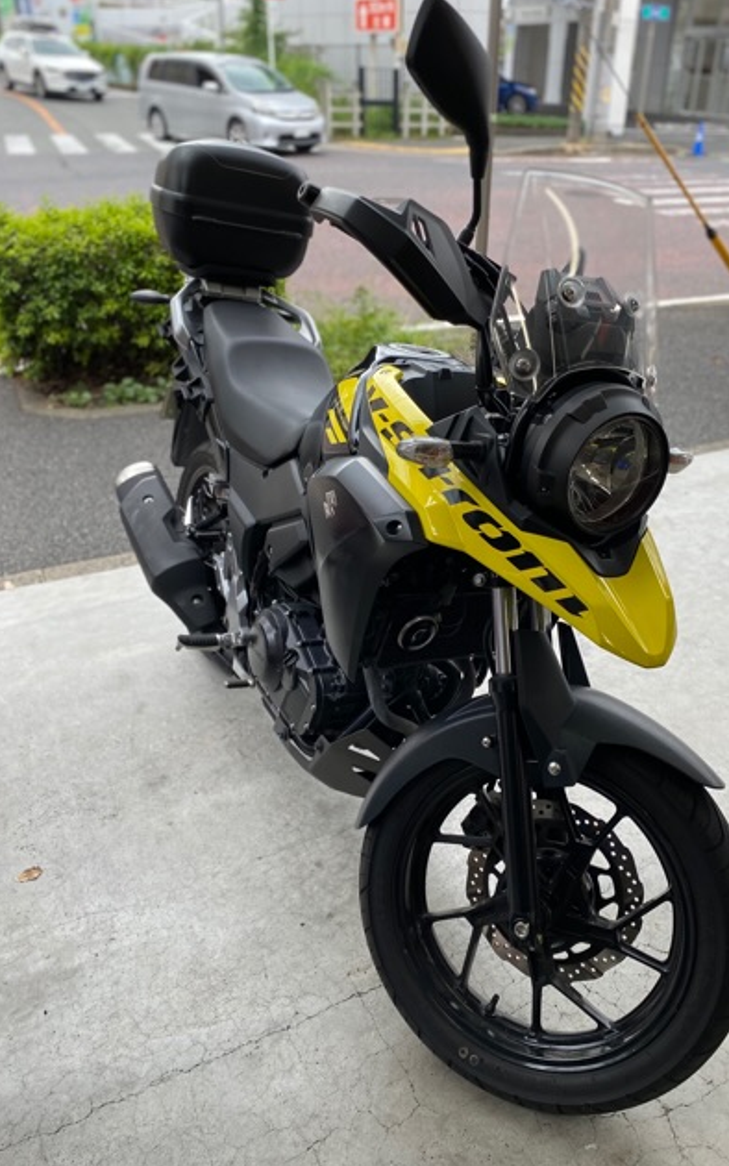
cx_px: 433
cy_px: 587
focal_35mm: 28
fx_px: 890
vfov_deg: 66.5
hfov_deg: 44.4
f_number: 1.8
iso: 32
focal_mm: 4.25
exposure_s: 1/357
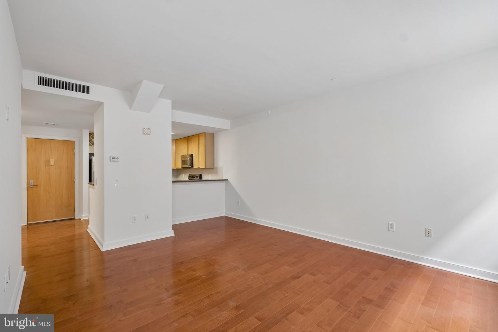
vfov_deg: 77.3
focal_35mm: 15
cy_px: 166
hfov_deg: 100.4
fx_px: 207
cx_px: 249
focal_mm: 10
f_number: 8
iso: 250
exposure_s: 1/2.5
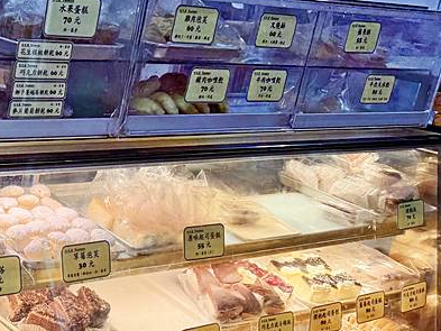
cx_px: -45
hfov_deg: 28.7
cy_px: 248
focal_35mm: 61
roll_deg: -5.1
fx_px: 777
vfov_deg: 23.8
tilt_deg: -19.9
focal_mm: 6.76
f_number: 1.78
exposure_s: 1/138
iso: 50
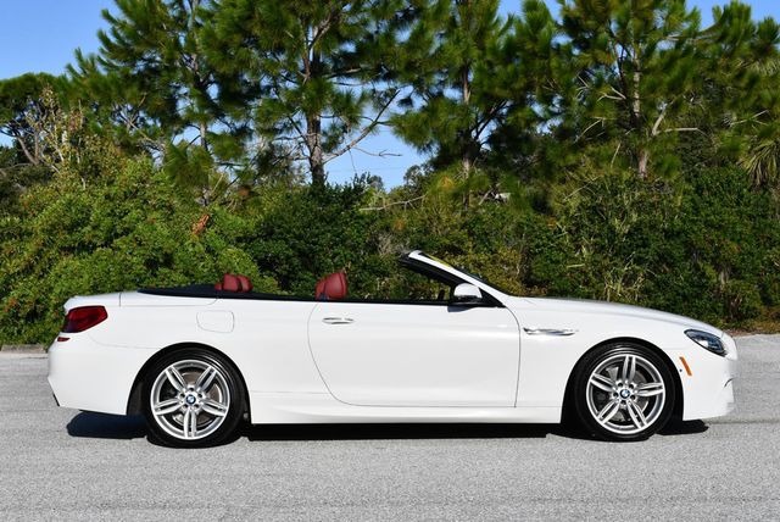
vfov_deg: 23.4
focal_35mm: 58
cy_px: 261
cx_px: 390
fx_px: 1258
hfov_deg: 34.5
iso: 100
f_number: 9
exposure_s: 1/320
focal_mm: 29
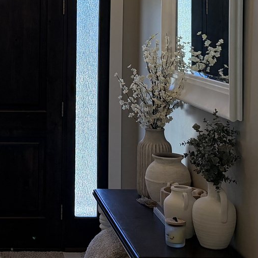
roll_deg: +0.0
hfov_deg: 19.9
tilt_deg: -1.0
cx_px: 6
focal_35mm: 85
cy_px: 34
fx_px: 717
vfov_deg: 20.1
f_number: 1.78
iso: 160
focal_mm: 6.76
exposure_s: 1/224
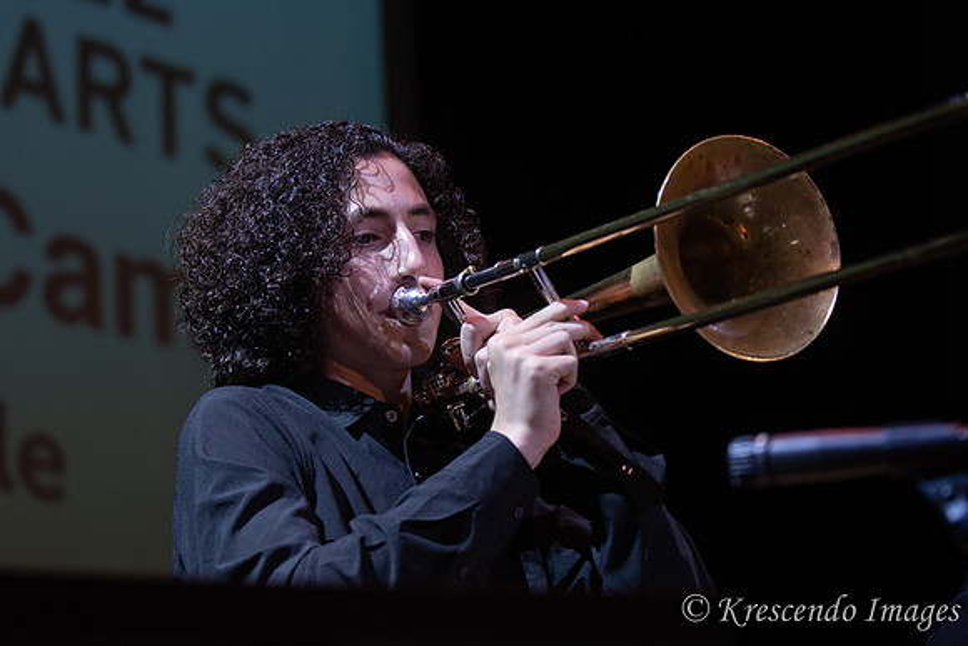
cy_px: 323
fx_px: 2824
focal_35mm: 105
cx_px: 484
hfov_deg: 19.5
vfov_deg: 13.0
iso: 400
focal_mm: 70
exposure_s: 1/200
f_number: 2.8
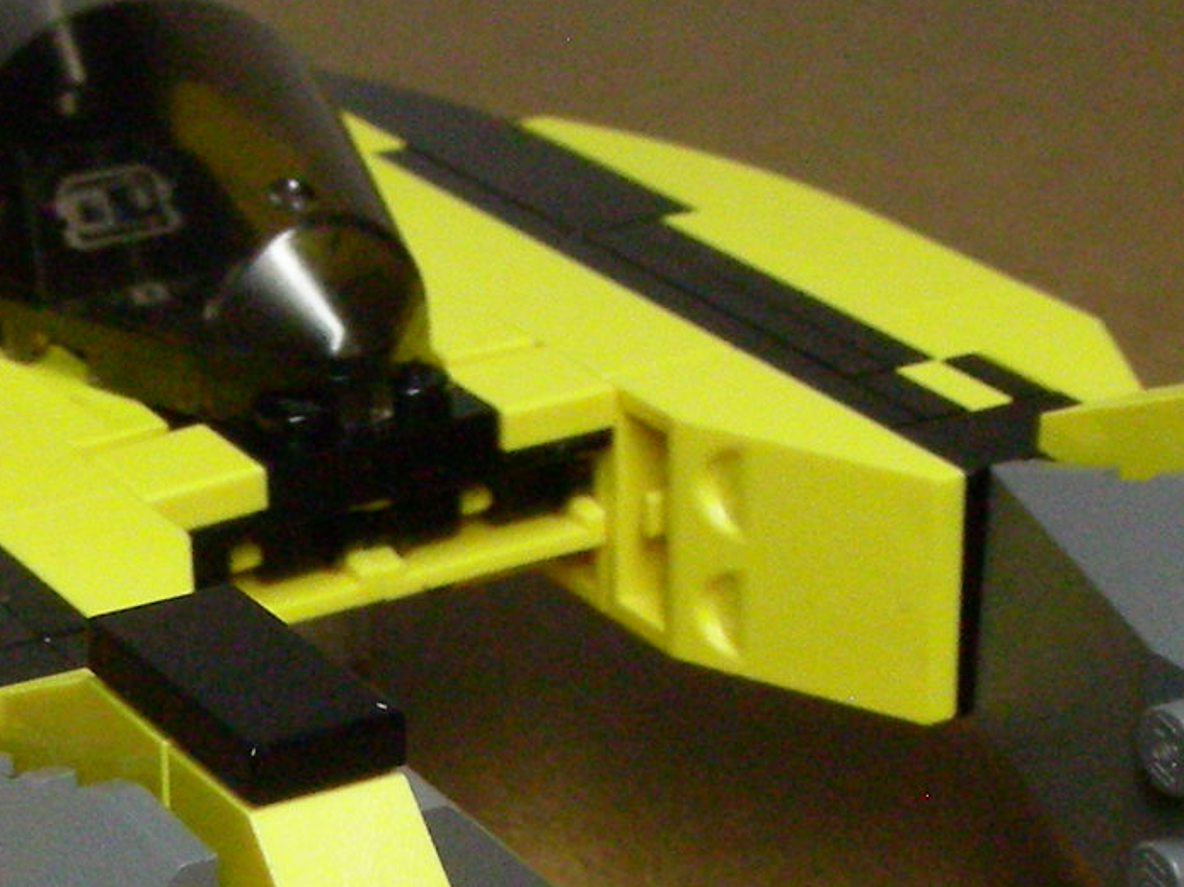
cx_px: 506
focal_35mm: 112
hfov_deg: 17.6
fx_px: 3830
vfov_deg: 13.1
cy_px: 865
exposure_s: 1/52.2
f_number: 3.5
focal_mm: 6.3
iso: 400
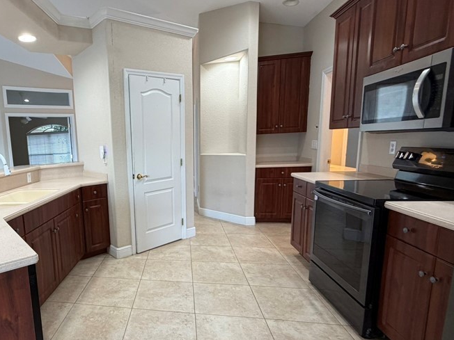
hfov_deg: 71.7
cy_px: 188
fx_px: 289
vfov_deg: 60.9
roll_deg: +3.2
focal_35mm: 22
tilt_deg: -9.1
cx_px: 120
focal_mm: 2.22
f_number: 2.2
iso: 250
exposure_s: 1/120
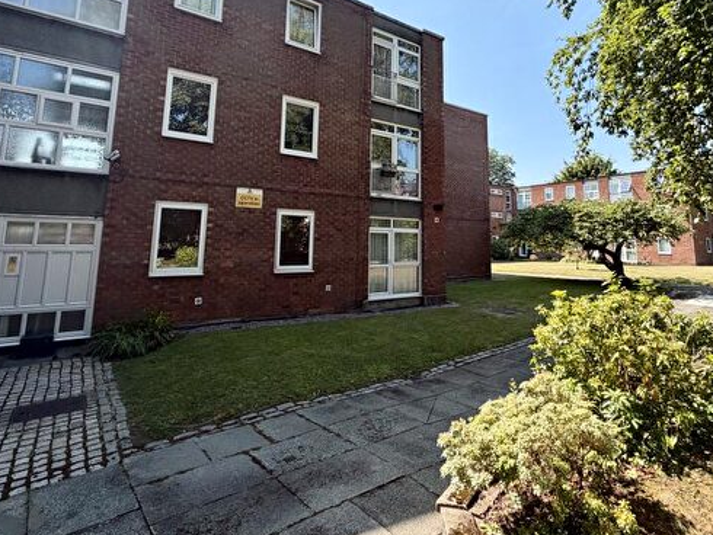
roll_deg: -0.6
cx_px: 374
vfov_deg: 64.3
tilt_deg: +8.0
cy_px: 178
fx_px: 412
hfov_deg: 81.7
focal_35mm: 20
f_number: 2.2
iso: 32
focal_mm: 2.22
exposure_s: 1/770
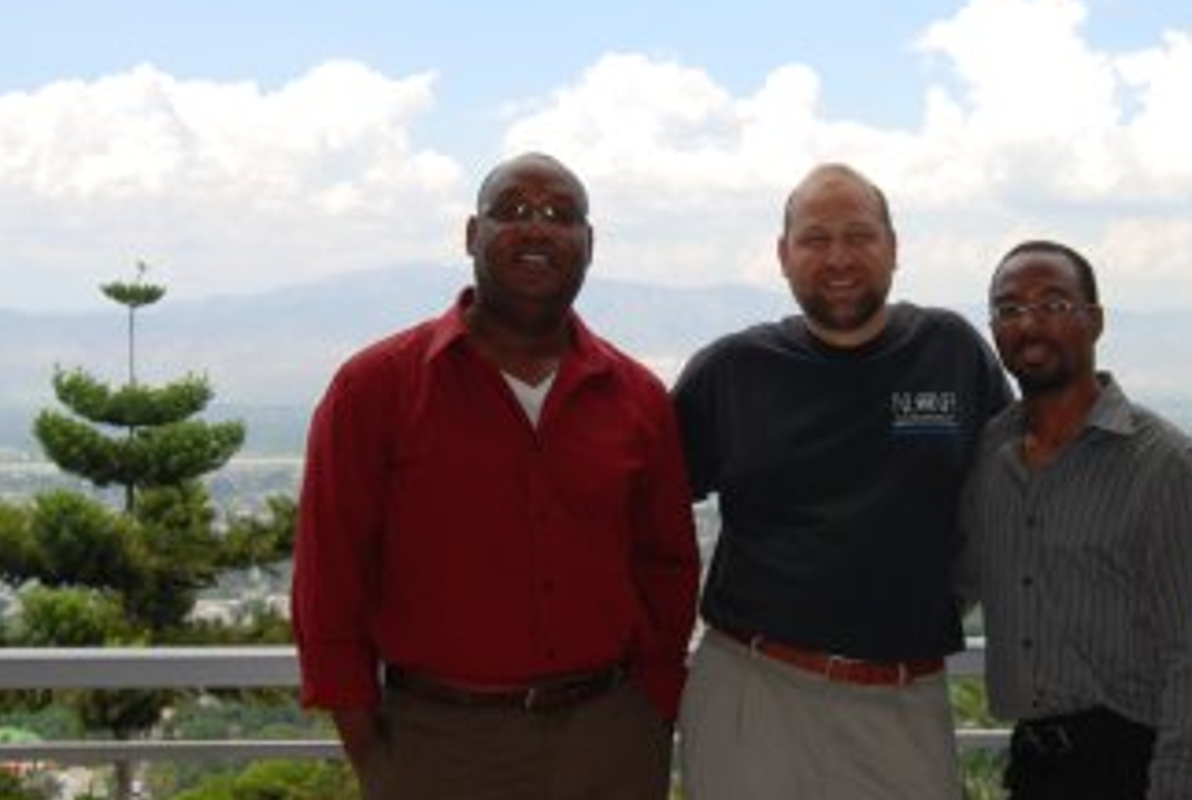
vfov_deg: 20.4
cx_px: 770
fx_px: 2223
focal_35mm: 67
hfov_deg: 29.9
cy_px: 328
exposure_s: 1/200
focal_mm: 32
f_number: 6.3
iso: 100
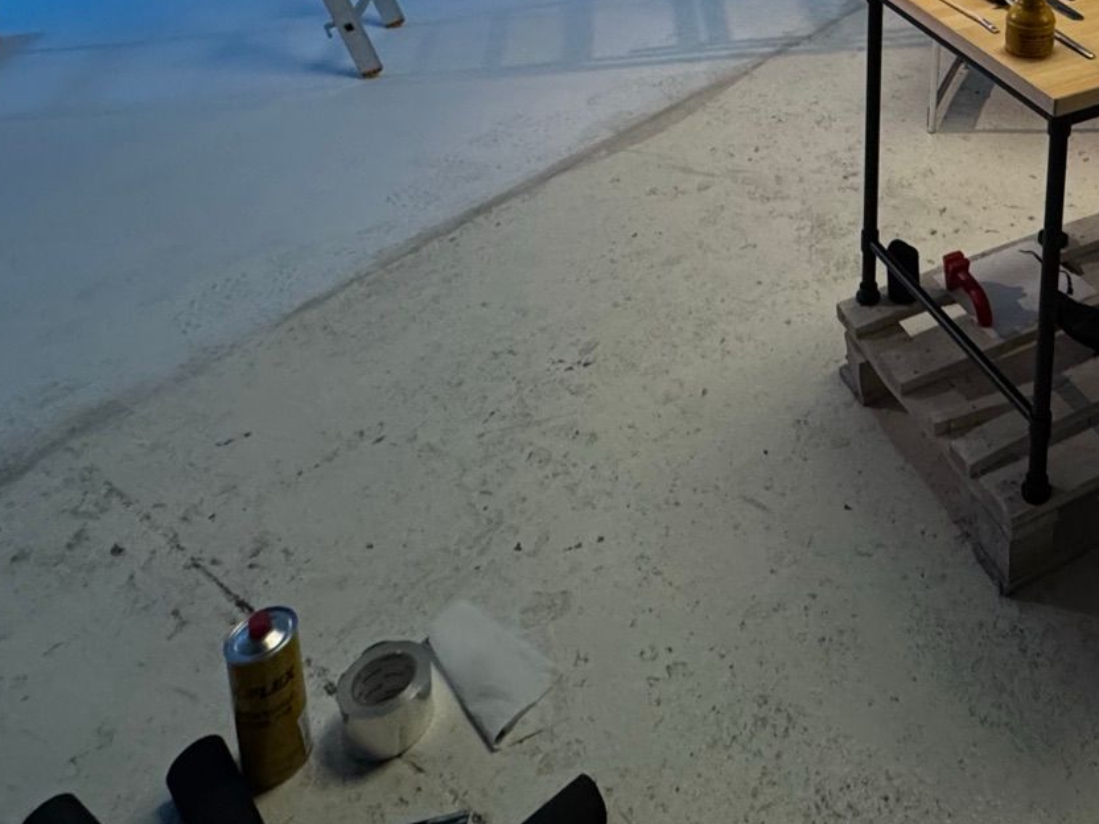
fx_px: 1175
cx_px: 974
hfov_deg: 45.7
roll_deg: -1.6
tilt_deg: -12.9
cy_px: -194
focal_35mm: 37
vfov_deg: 31.5
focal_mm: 2.22
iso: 320
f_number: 2.2
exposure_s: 1/74
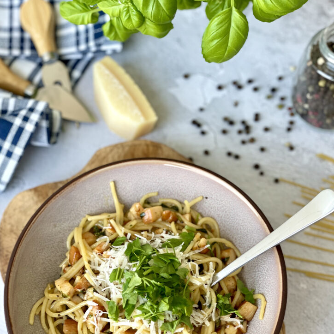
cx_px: 173
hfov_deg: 26.5
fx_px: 710
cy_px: 212
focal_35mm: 65
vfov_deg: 26.4
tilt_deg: -65.5
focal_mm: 6
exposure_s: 1/122
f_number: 2
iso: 64
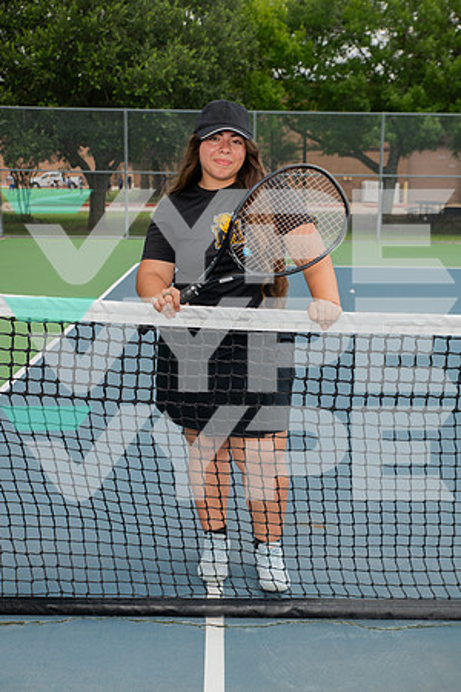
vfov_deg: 42.7
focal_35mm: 46
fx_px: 884
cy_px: 346
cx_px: 230
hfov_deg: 29.2
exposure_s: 1/320
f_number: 6.3
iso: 100
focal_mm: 46
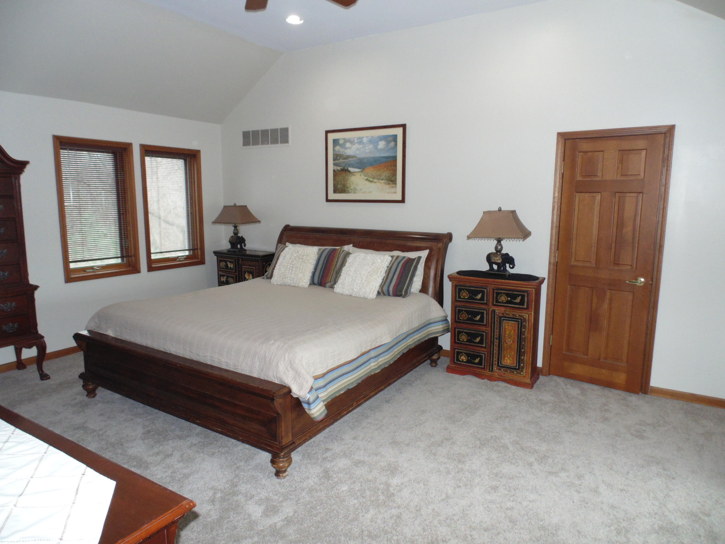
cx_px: 362
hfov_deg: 76.4
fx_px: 461
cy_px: 272
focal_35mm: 22
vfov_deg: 61.1
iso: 200
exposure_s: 1/30
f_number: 3.1
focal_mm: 4
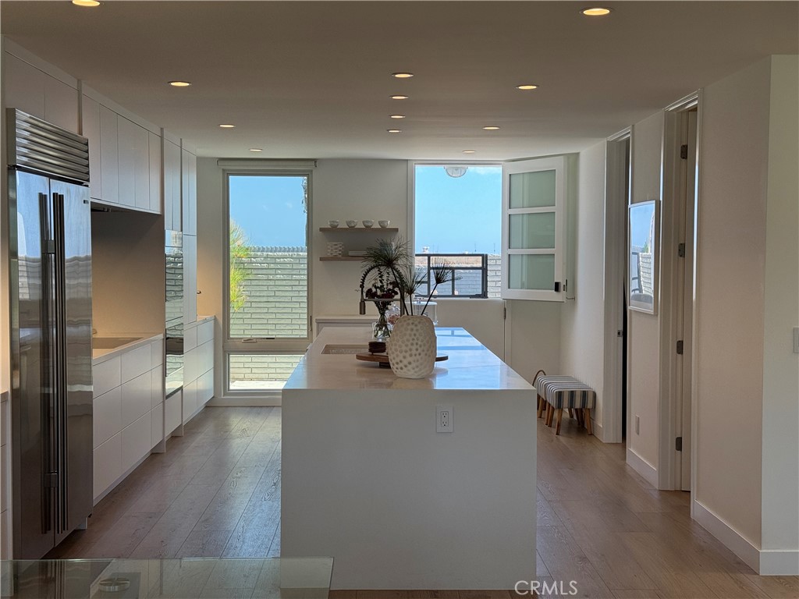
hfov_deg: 39.7
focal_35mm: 48
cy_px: 300
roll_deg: -0.1
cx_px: 400
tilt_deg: -2.6
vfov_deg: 30.3
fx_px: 1108
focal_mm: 6.76
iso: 64
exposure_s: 1/433
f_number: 1.78
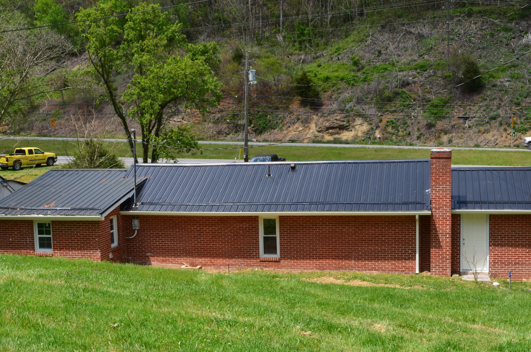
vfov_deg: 26.9
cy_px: 182
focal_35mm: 50
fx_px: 736
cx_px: 271
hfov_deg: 39.7
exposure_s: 1/125
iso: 140
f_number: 11
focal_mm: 24
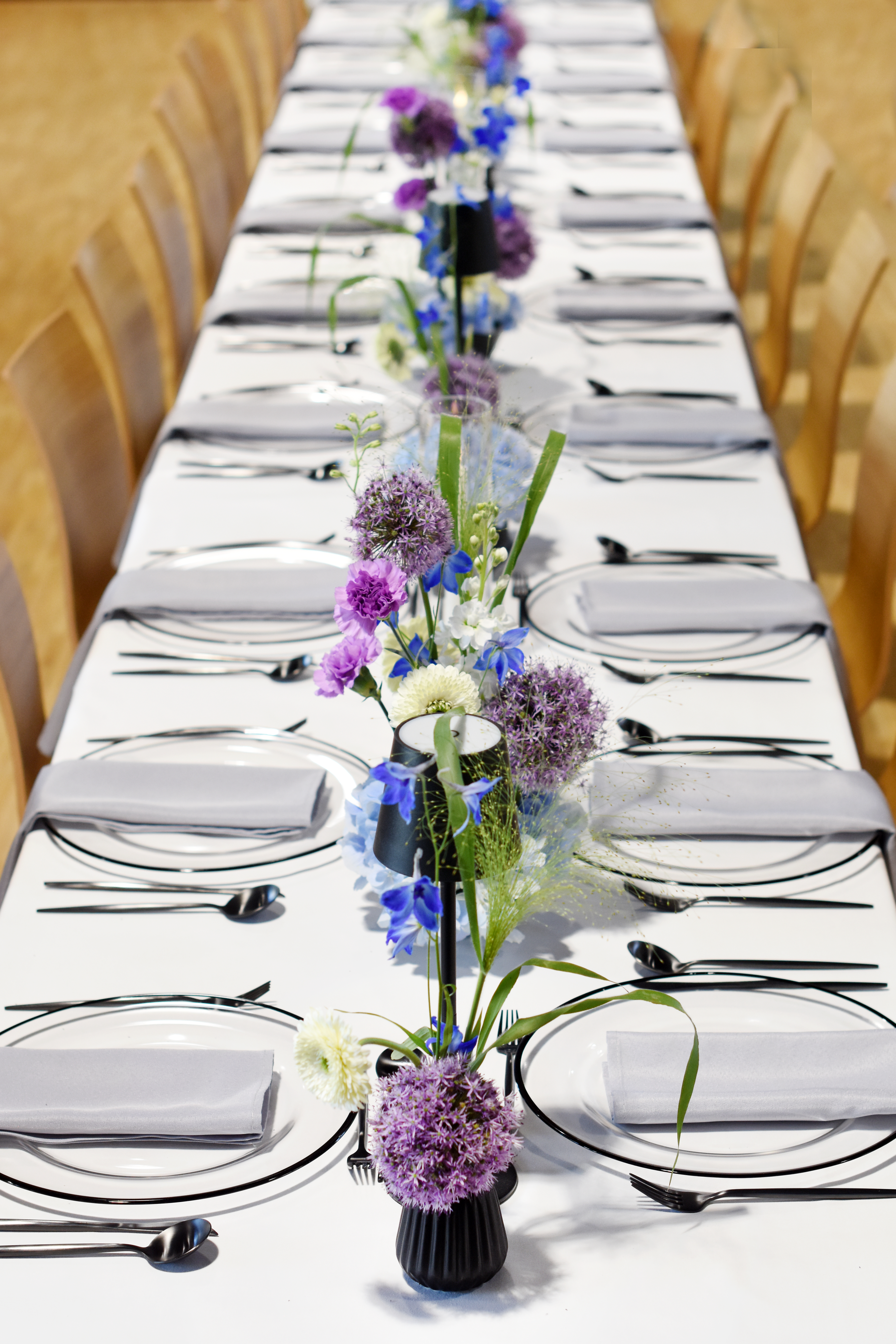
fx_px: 2800
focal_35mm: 75
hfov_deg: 18.2
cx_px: 448
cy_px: 672
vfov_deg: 27.0
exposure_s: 1/125
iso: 640
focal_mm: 50
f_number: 3.2
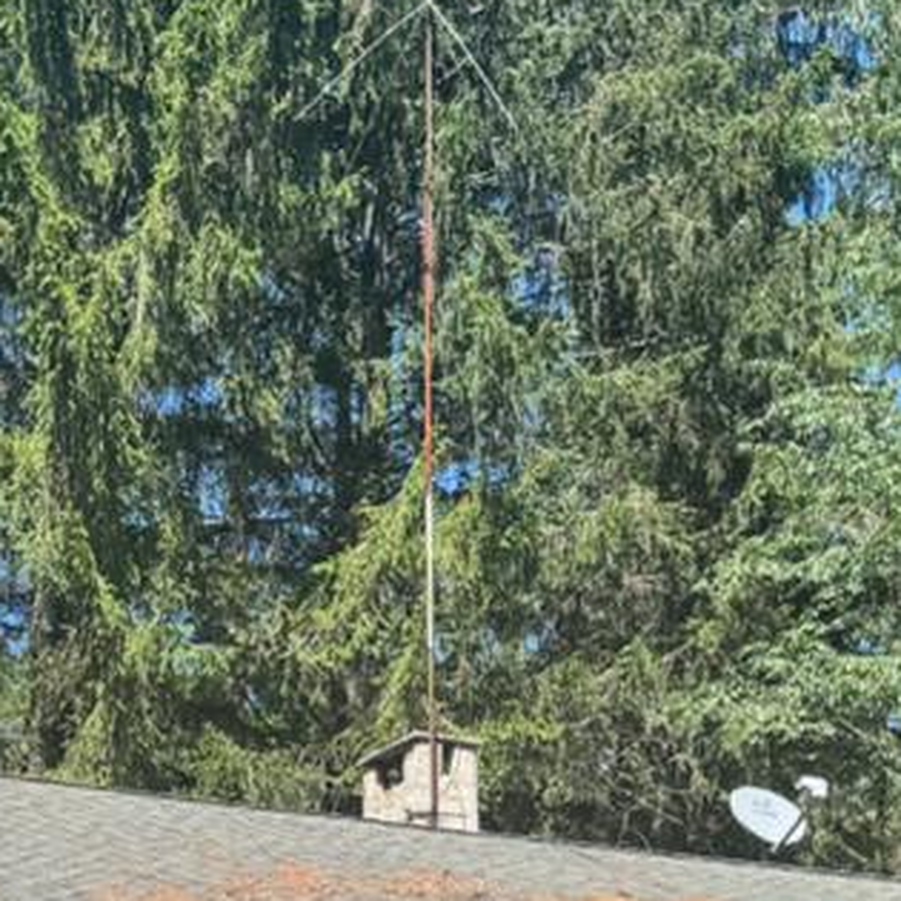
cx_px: 157
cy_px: 1327
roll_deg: +0.0
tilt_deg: +2.7
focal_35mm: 97
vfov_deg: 16.4
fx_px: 2856
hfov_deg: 17.7
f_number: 1.78
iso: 80
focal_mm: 6.76
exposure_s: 1/1560
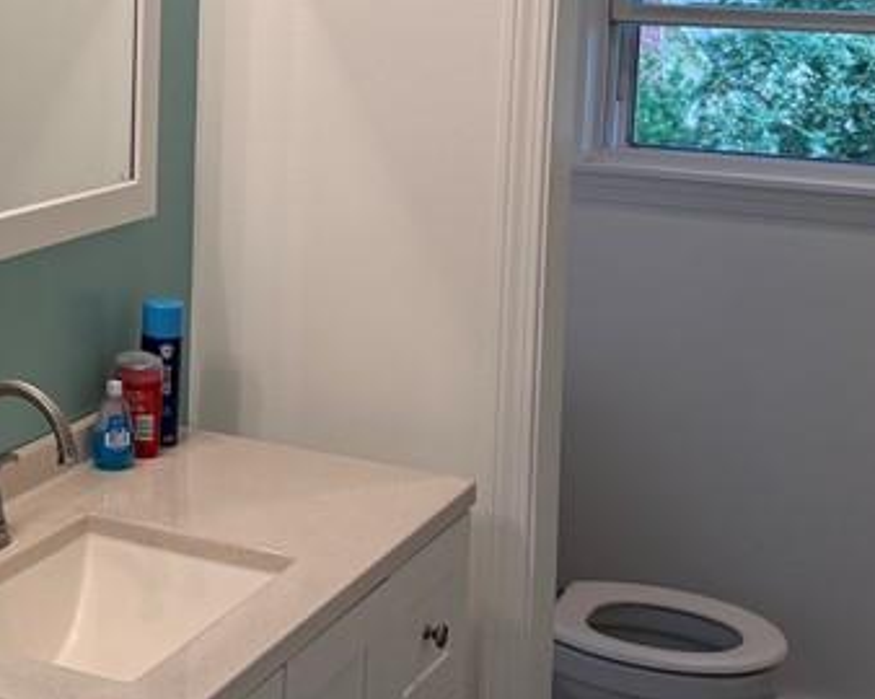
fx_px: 1838
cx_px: -3
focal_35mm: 71
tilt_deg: -5.3
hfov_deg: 25.4
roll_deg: -0.6
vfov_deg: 21.2
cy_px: 122
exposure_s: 1/179
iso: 80
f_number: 1.78
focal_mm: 6.76
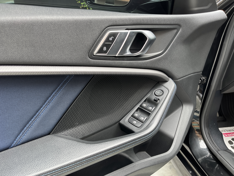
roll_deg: -1.0
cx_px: 117
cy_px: 88
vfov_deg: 53.1
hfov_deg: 67.3
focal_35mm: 26
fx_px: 176
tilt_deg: -25.8
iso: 40
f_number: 1.6
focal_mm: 5.1
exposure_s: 1/121
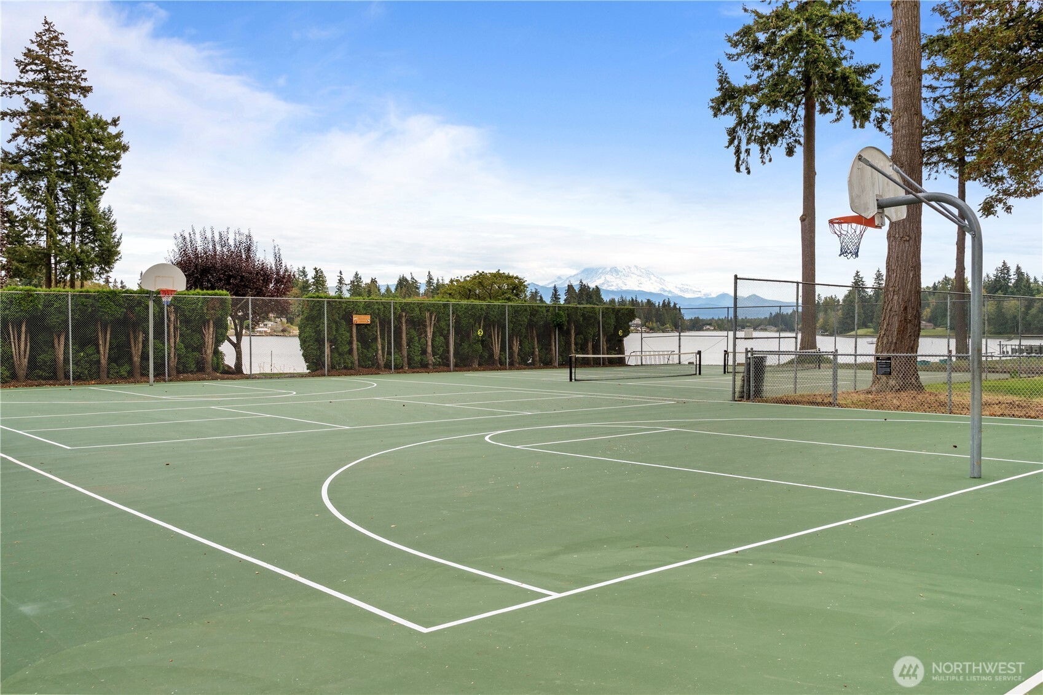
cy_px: 348
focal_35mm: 32
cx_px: 522
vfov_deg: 41.1
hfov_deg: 58.7
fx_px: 927
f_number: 9
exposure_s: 1/25
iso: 160
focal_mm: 32
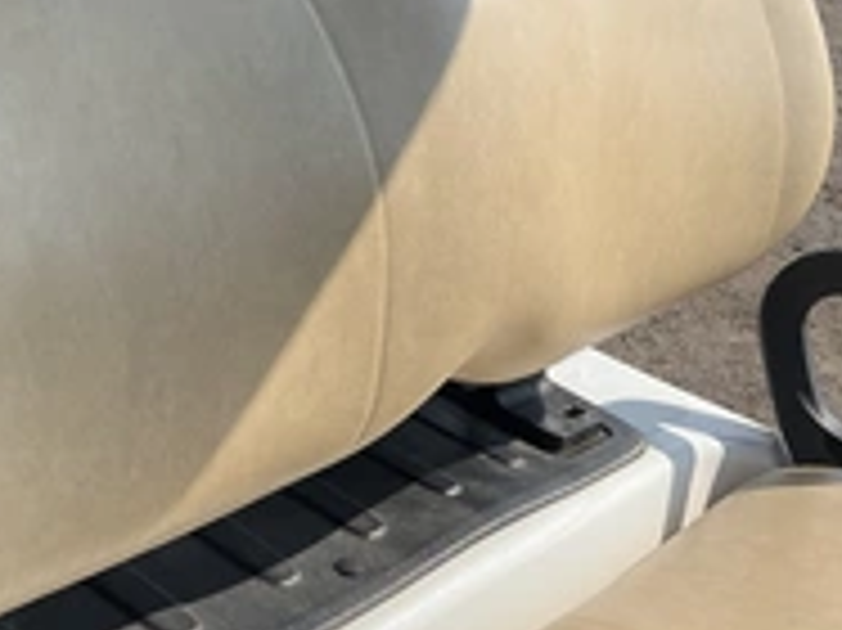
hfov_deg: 30.6
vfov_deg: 23.6
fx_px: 1507
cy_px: 238
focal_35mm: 62
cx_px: 203
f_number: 1.8
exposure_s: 1/1984
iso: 25
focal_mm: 3
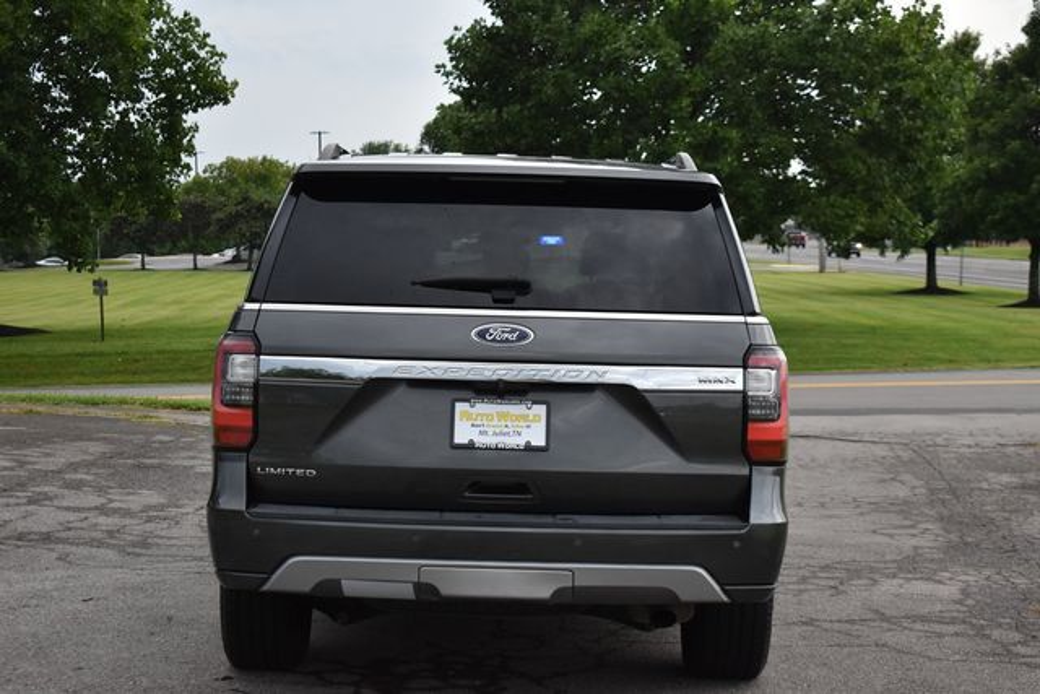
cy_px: 347
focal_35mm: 69
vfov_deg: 19.7
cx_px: 520
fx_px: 1994
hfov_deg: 29.2
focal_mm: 46
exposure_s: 1/160
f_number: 5.3
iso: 800
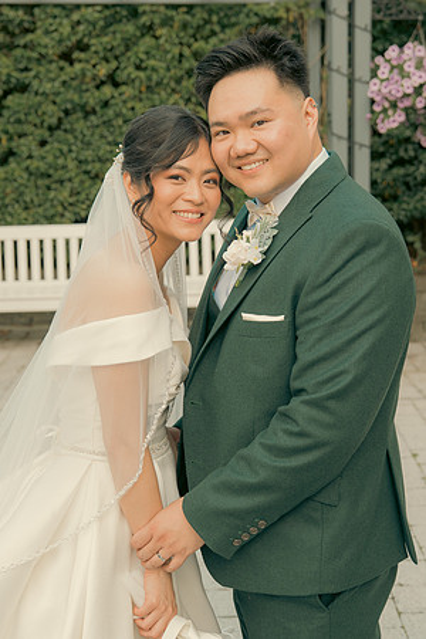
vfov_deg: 34.5
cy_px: 320
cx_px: 213
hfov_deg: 23.4
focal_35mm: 58
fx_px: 1029
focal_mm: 39
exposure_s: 1/160
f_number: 3.5
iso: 125
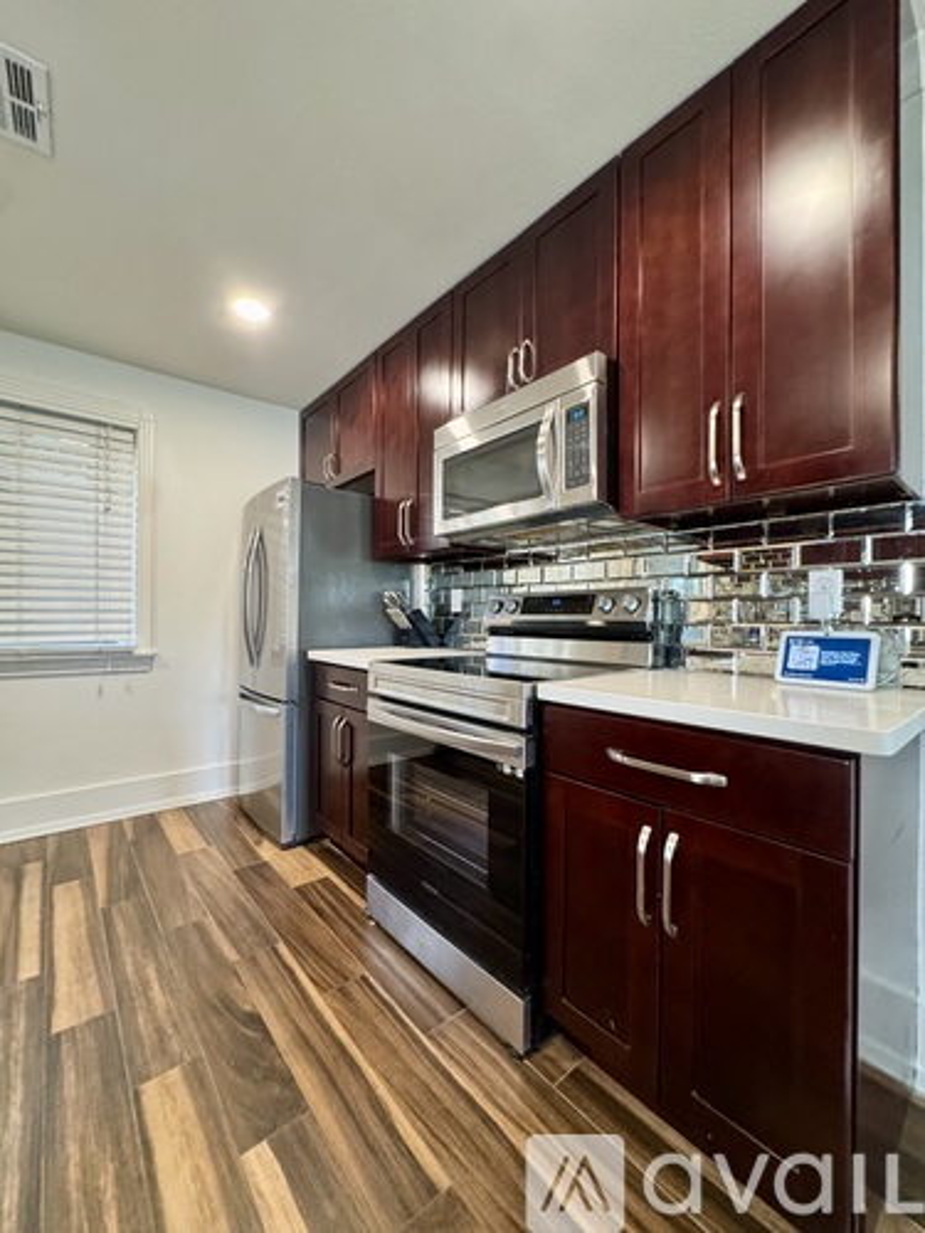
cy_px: 616
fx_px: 499
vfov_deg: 102.1
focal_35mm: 14
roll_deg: +0.6
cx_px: 462
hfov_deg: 85.7
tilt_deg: +1.3
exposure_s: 1/60
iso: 400
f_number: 2.2
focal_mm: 2.22
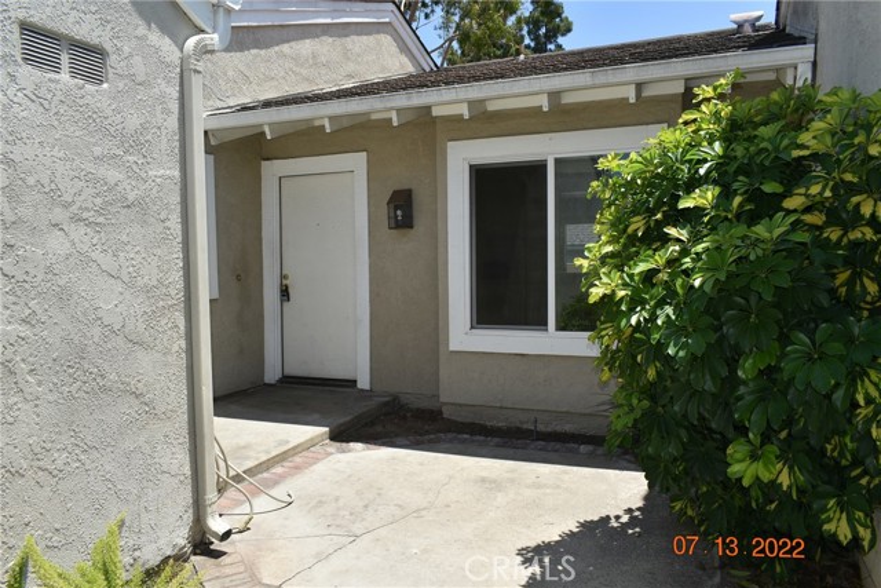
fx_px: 661
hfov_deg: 67.4
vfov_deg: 48.0
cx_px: 440
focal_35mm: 27
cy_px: 294
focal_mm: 18
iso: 100
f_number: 10
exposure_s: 1/200
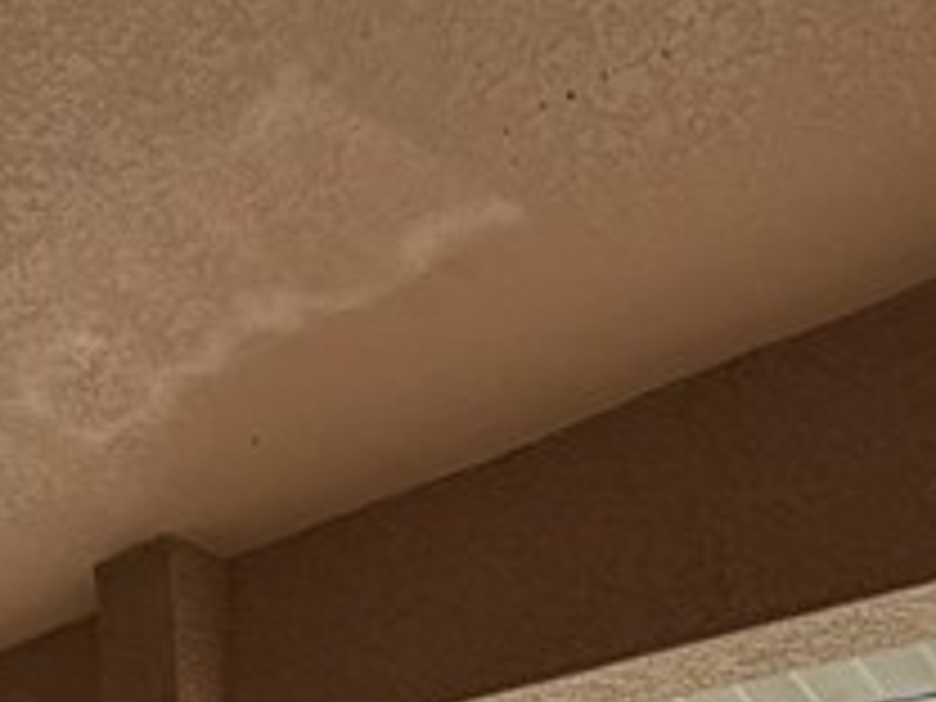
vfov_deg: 14.8
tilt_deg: -13.3
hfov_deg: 27.8
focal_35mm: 69
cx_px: 684
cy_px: 1611
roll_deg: -0.2
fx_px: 1866
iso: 25
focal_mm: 2.22
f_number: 2.2
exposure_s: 1/770
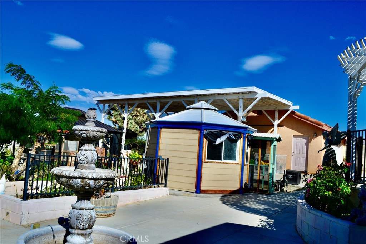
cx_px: 183
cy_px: 122
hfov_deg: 61.9
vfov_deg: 43.6
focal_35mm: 30
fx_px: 305
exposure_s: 1/500
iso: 200
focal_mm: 20
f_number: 11
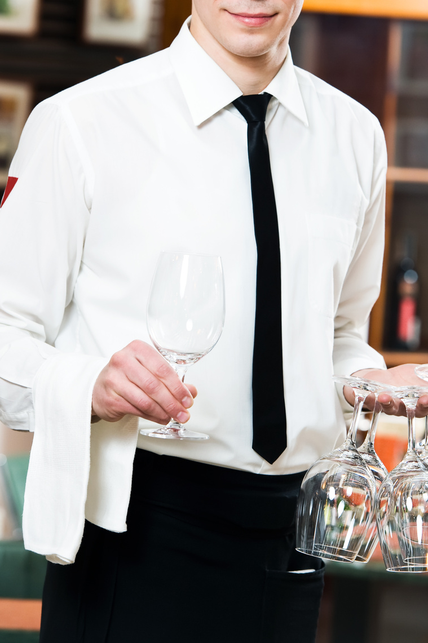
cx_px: 250
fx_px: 3572
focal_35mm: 200
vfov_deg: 10.3
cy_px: 221
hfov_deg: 6.9
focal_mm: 135
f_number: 4
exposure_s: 1/80
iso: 400
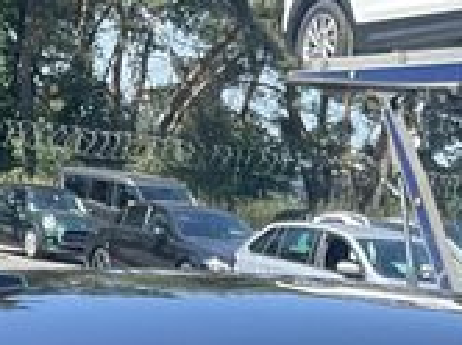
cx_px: 476
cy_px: 832
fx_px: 1866
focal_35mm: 140
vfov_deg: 9.4
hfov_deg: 13.9
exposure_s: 1/509
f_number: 1.8
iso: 25
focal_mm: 3
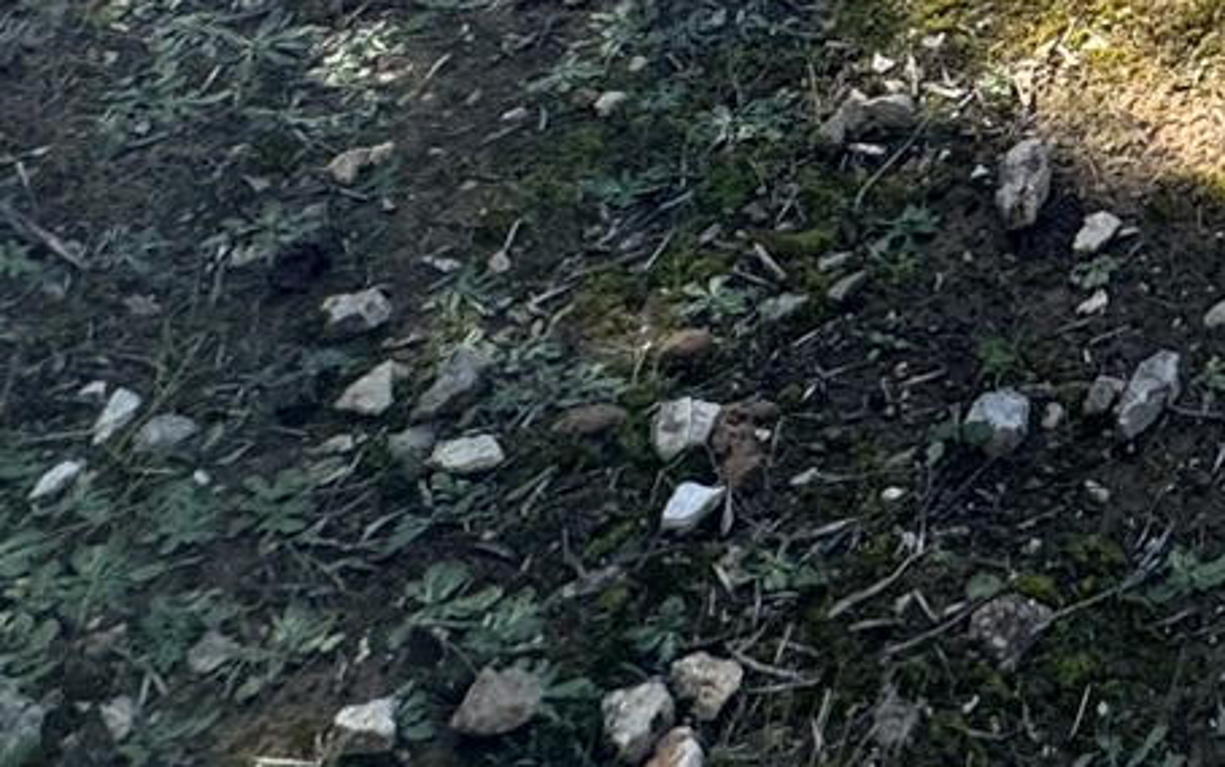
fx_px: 2237
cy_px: -1283
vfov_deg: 12.7
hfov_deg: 24.5
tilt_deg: -3.4
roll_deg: -0.7
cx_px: 1792
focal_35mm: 67
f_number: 2.2
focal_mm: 2.22
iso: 40
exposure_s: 1/357
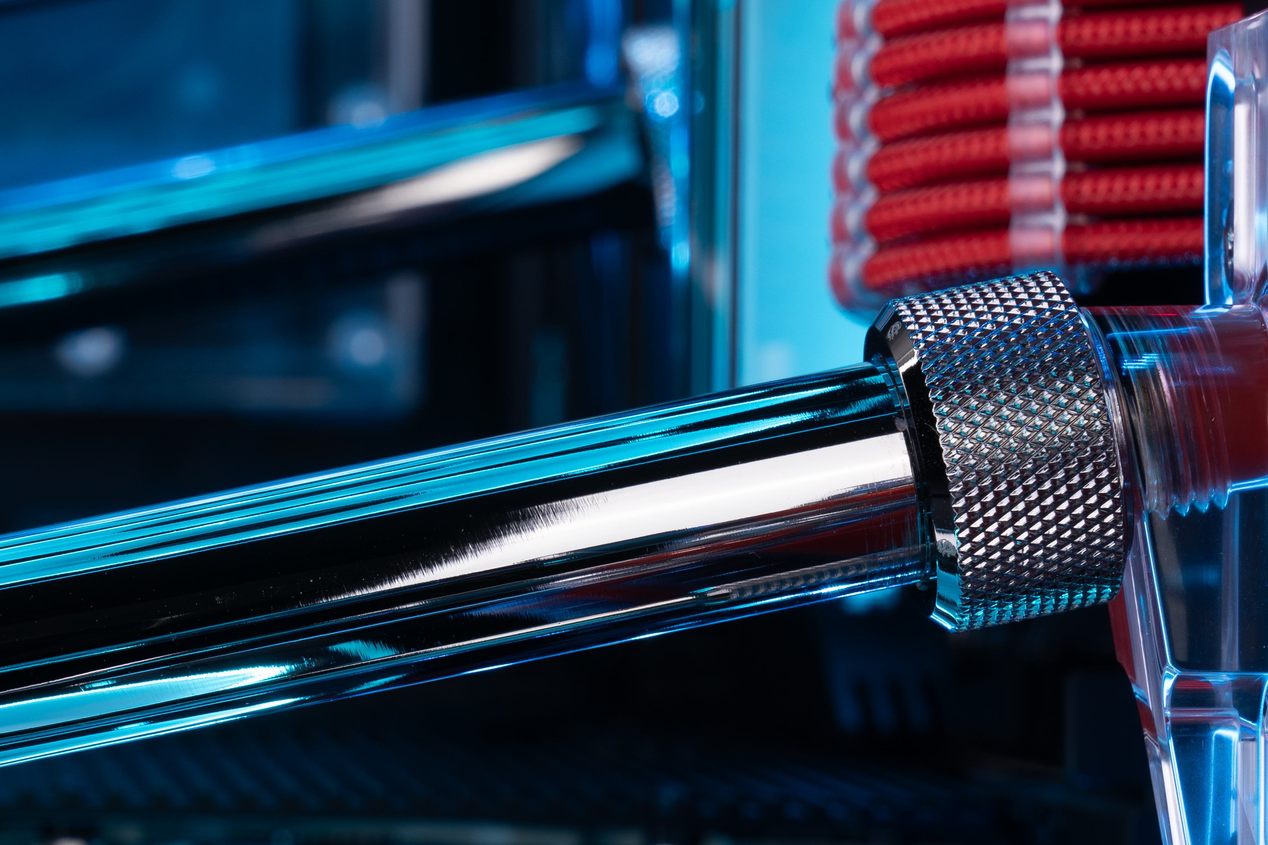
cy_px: 686
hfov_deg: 11.2
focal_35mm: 183
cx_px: 375
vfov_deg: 7.5
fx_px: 6445
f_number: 11
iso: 100
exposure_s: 2
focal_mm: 70
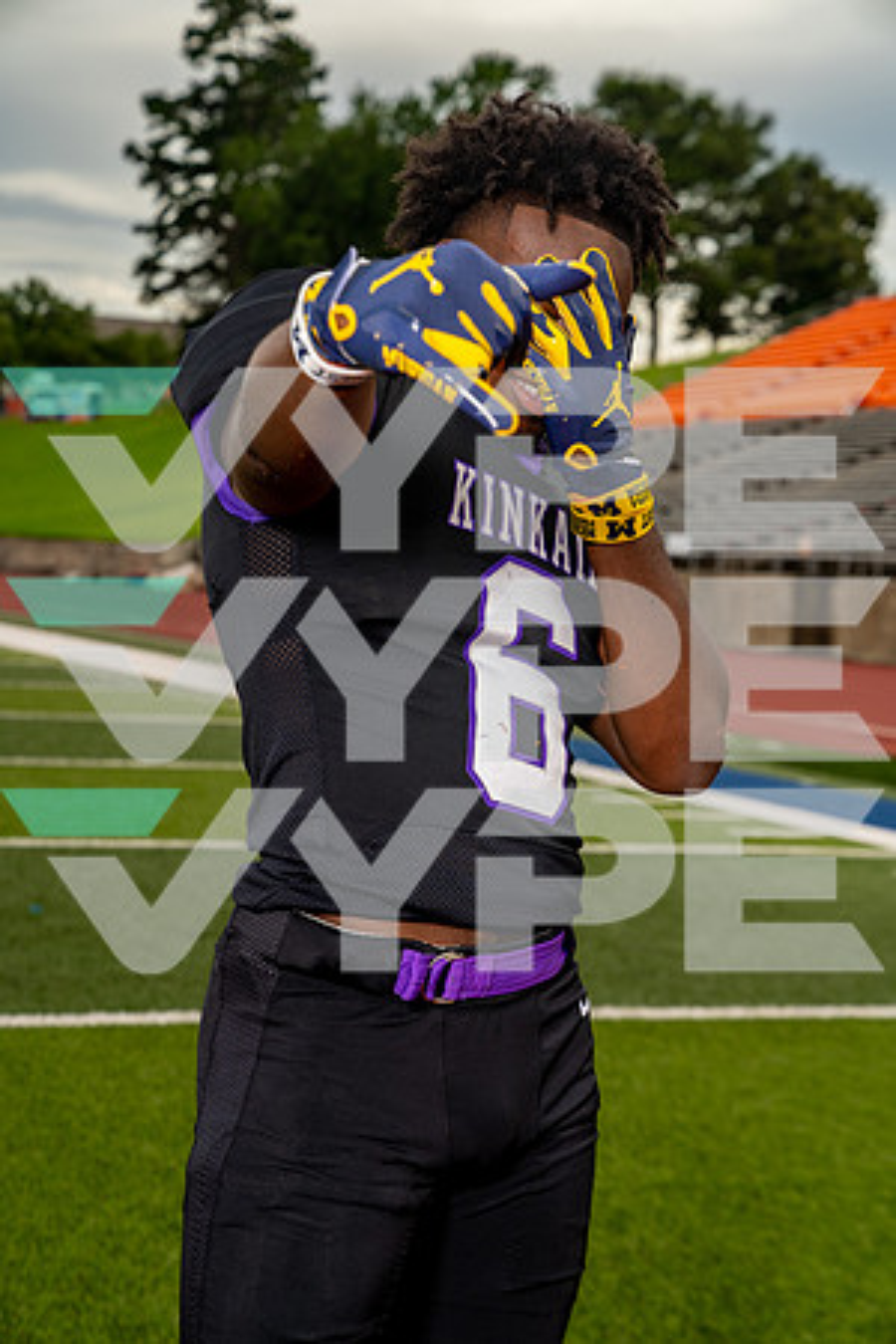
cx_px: 448
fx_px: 2464
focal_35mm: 66
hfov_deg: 20.6
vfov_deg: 30.5
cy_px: 672
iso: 100
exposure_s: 1/200
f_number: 5.6
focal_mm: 66
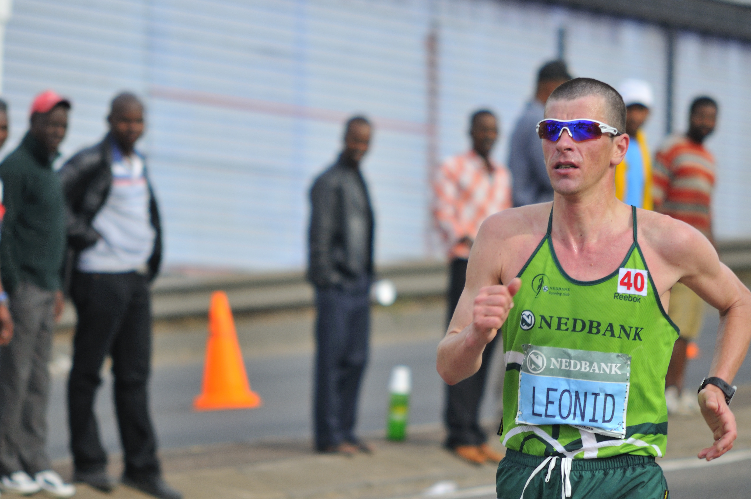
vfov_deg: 4.4
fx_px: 6563
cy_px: 250
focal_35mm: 315
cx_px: 376
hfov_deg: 6.5
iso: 200
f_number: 5.6
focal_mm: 210
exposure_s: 1/500
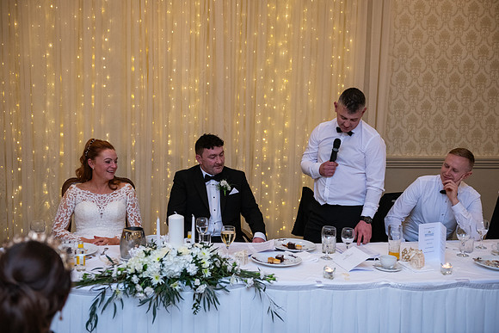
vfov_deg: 28.1
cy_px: 166
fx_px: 665
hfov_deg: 41.1
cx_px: 250
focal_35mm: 48
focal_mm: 48
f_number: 3.5
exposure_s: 1/160
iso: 1000
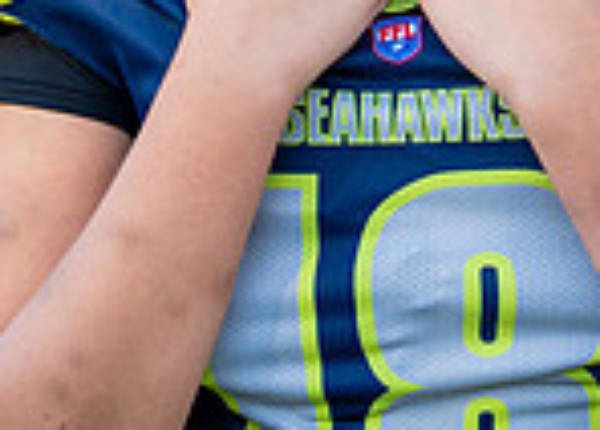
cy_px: -125
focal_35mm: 247
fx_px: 4213
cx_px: 318
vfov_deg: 5.8
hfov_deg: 8.1
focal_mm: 50
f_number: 1.2
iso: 100
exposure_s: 1/2500
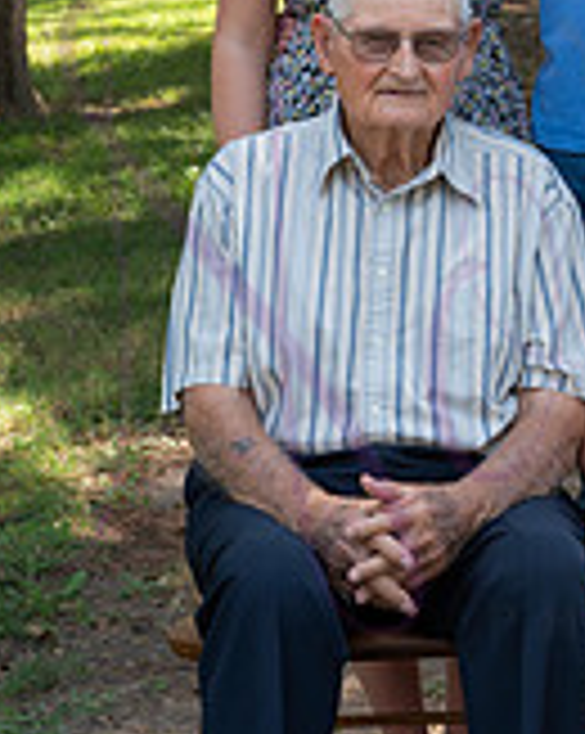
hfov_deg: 8.6
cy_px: 45
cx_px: 608
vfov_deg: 10.7
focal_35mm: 179
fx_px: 3881
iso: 400
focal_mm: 69
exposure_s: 1/160
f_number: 8
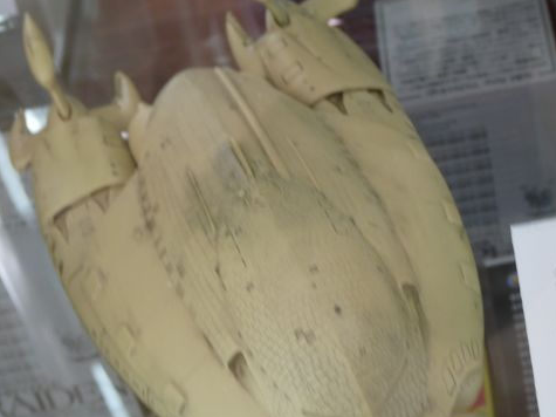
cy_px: 267
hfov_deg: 21.5
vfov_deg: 16.2
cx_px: 260
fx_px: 1461
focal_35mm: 91
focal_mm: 9.6
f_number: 4.1
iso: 100
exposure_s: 1/15
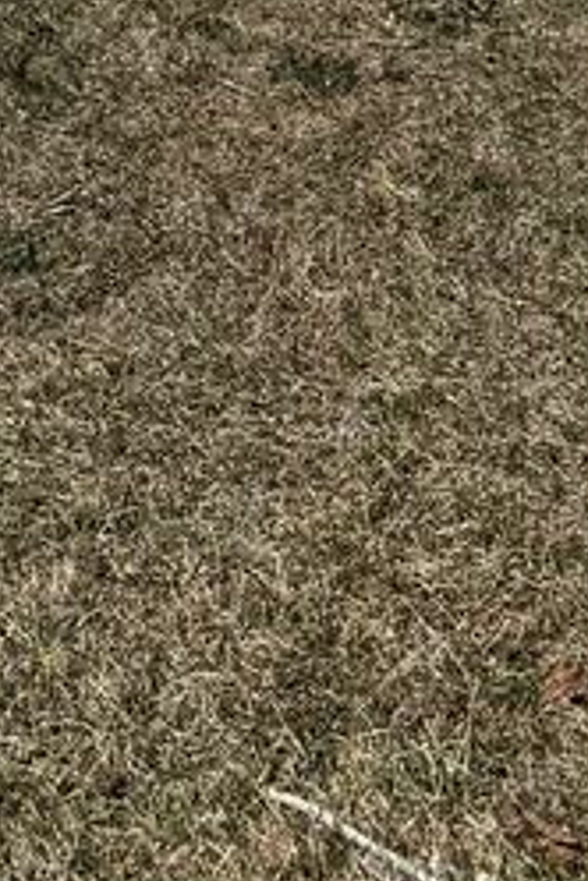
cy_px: -1447
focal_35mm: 154
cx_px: -152
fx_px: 3773
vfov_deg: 10.7
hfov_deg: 8.8
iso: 80
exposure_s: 1/9091
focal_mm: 6.76
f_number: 1.78
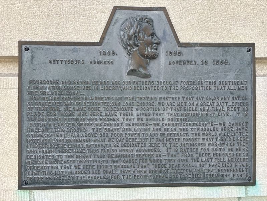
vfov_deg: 53.1
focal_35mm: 26
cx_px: 134
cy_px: 100
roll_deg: +0.7
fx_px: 201
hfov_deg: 67.3
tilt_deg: +0.5
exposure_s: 1/850
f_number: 1.6
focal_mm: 5.96
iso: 50
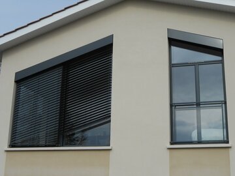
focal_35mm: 72
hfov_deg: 27.0
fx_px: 489
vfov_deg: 20.4
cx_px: 118
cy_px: 88
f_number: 6
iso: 80
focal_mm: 12.8
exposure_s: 1/640
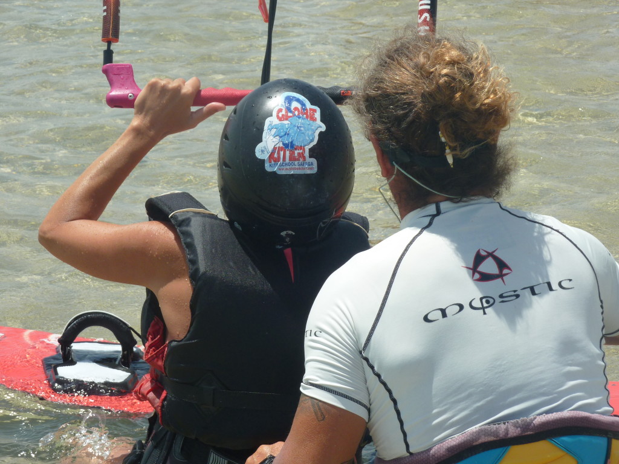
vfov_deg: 11.6
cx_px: 310
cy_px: 232
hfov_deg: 15.4
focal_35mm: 128
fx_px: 2289
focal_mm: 21
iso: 80
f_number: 5.6
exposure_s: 1/500
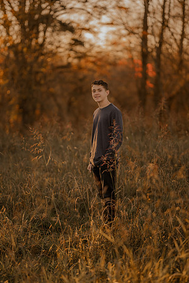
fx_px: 669
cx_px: 94
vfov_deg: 23.9
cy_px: 142
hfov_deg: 16.1
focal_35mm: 85
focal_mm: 85
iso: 200
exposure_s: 1/1000
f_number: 1.4
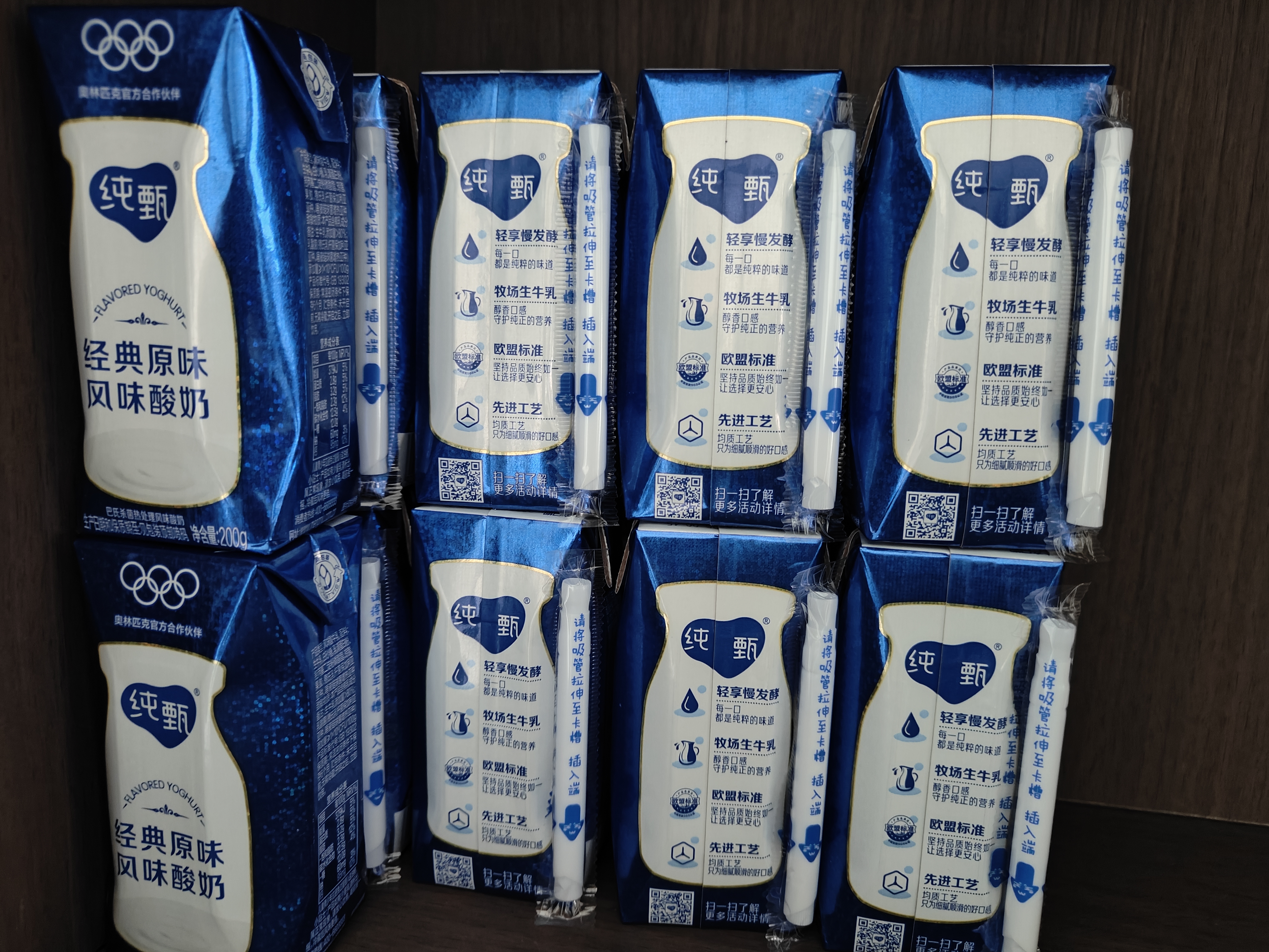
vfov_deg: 56.8
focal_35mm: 24
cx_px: 634
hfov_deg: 71.6
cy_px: 476
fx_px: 880
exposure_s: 1/20
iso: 800
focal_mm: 5.59
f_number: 1.8
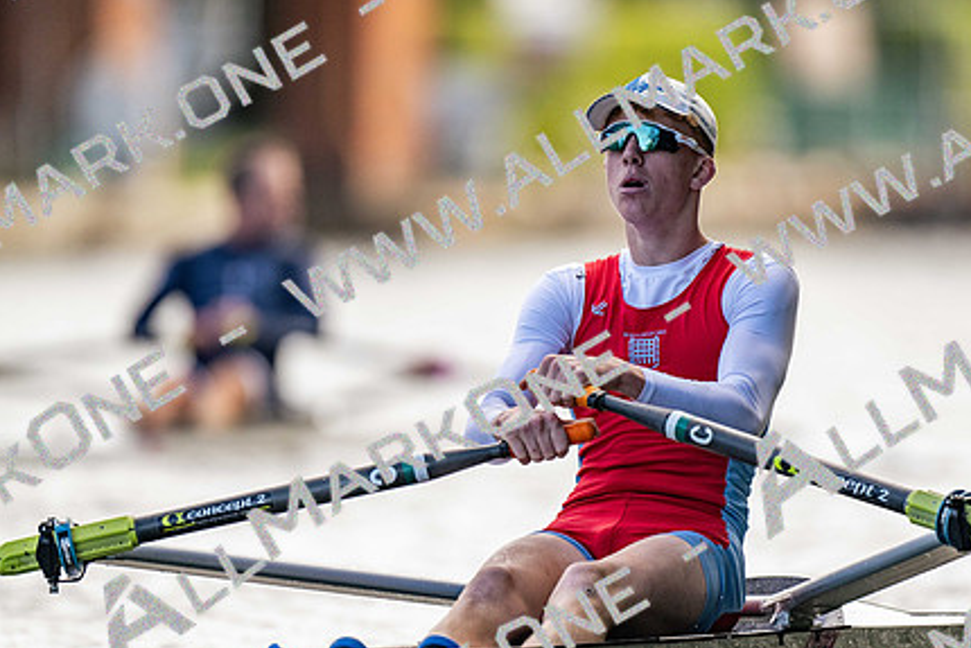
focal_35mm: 809
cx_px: 562
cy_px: 324
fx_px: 21827
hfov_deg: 2.5
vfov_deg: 1.7
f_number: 4
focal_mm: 600
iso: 560
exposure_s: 1/2500
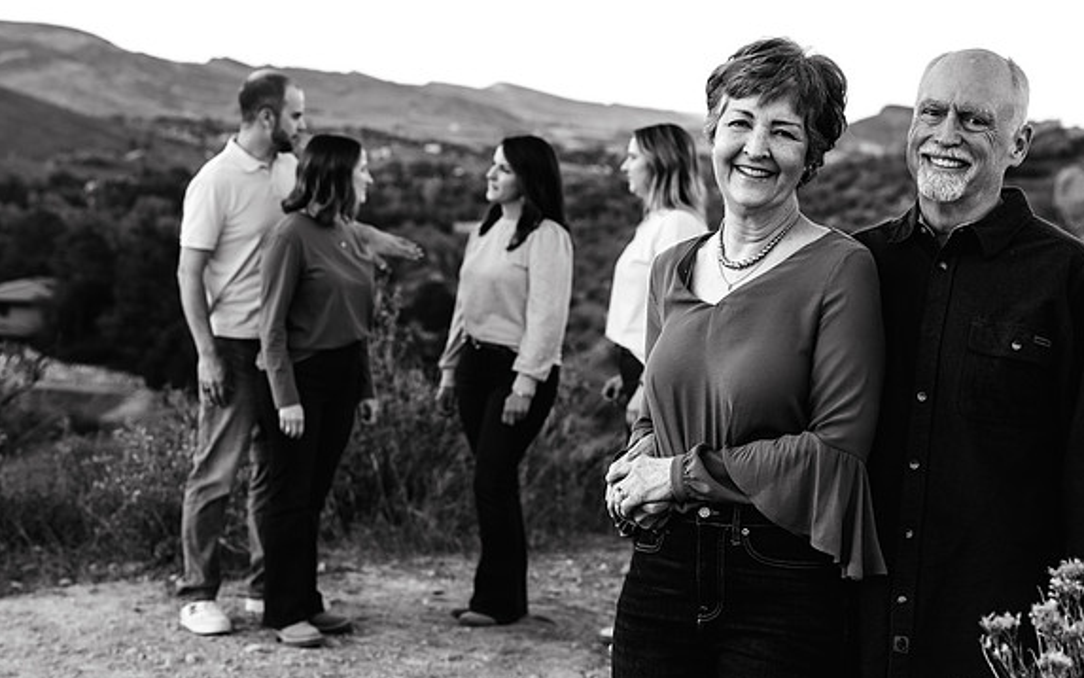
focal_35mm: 86
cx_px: 541
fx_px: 2540
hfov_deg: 24.1
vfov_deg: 15.2
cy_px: 298
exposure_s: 1/160
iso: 500
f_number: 5.6
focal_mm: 74
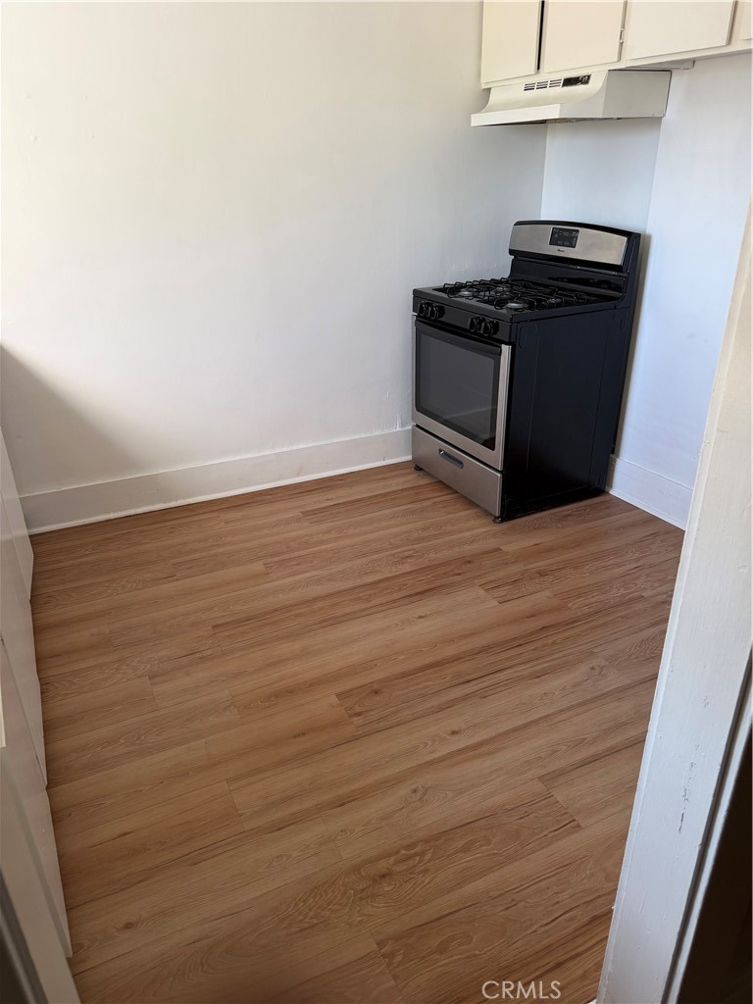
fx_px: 696
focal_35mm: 24
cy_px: 502
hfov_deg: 56.8
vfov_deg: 71.6
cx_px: 376
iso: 125
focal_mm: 6.76
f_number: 1.78
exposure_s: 1/121
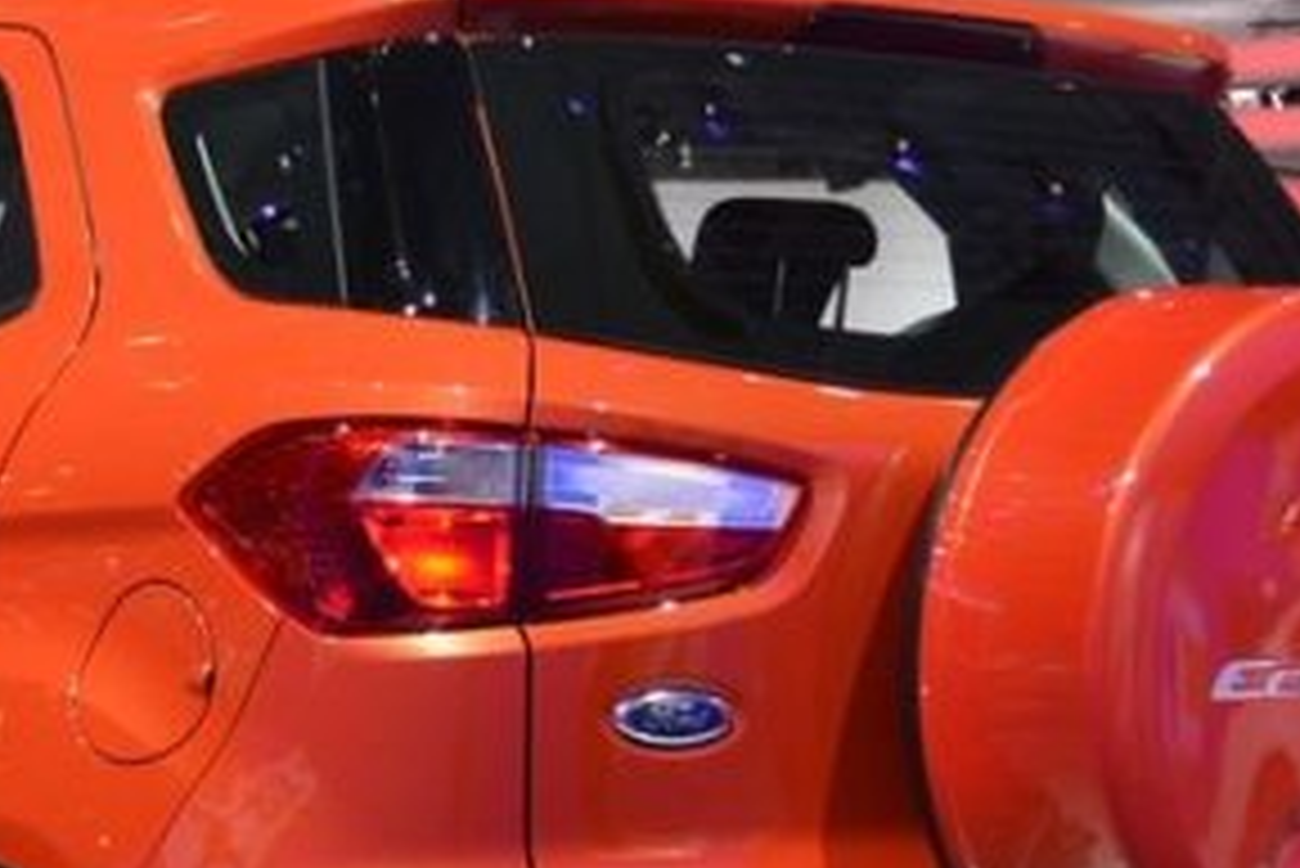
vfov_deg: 11.3
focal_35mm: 120
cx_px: 166
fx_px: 4349
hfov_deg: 16.8
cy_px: 789
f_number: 4.5
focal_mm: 29
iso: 400
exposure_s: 1/80
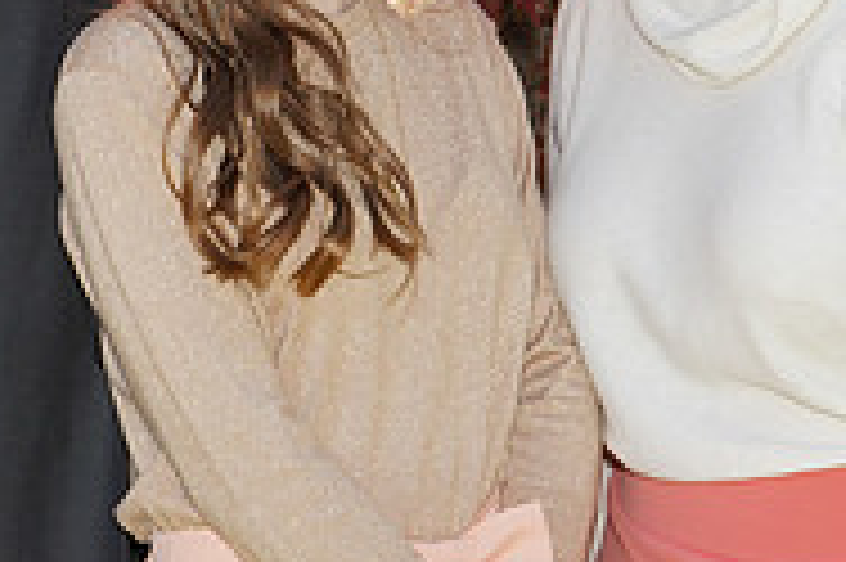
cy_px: -20
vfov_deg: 9.6
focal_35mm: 142
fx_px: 3334
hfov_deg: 14.4
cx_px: 279
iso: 250
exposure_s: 1/250
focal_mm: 46
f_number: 7.1
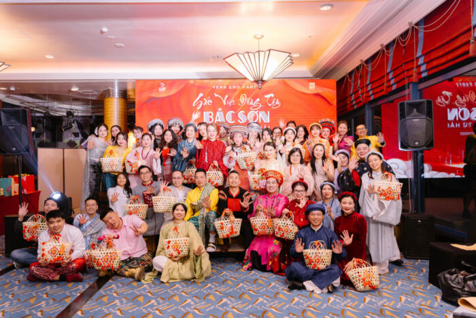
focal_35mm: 27
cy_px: 159
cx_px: 238
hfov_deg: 67.6
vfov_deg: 48.1
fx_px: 356
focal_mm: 26.9
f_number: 4
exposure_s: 1/200
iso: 2500
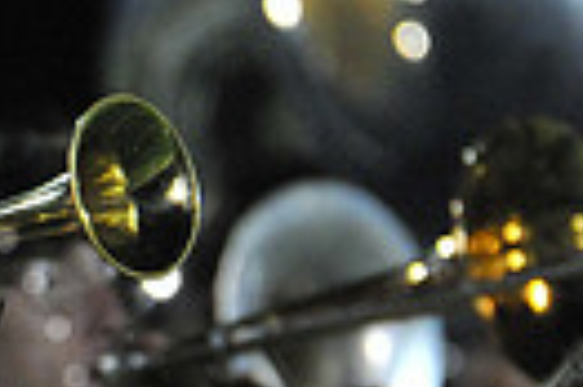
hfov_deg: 0.8
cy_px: 489
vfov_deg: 0.5
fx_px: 43056
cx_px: -320
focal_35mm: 2662
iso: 6400
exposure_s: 1/200
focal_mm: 600
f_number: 6.3
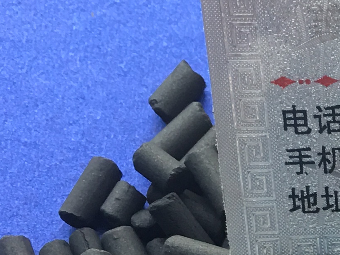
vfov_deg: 9.8
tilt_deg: -69.6
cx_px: 635
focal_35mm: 143
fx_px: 1404
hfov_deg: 12.5
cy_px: 466
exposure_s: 1/33
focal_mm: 4.15
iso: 32
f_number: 2.2
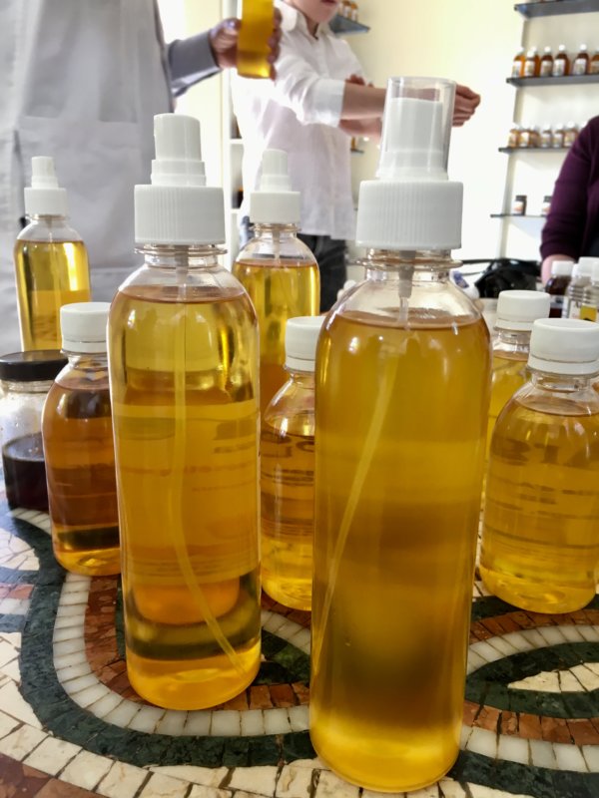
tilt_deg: -15.2
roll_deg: -3.3
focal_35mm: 29
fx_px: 669
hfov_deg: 48.2
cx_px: 300
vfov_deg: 61.7
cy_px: 399
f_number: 2.2
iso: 80
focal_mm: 4.15
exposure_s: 1/33
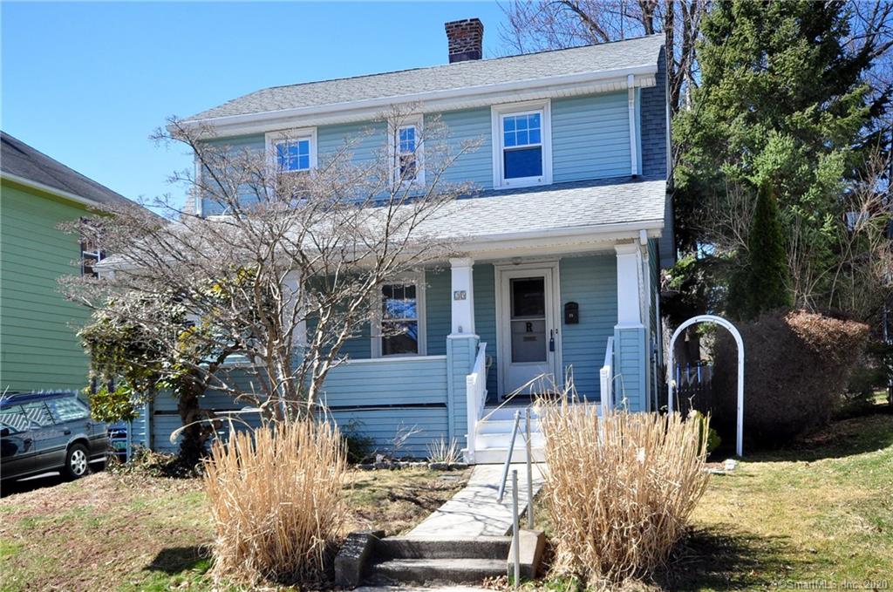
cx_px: 446
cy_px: 296
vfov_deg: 43.5
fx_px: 743
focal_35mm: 30
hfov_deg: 62.0
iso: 400
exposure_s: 1/400
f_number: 8
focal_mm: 20
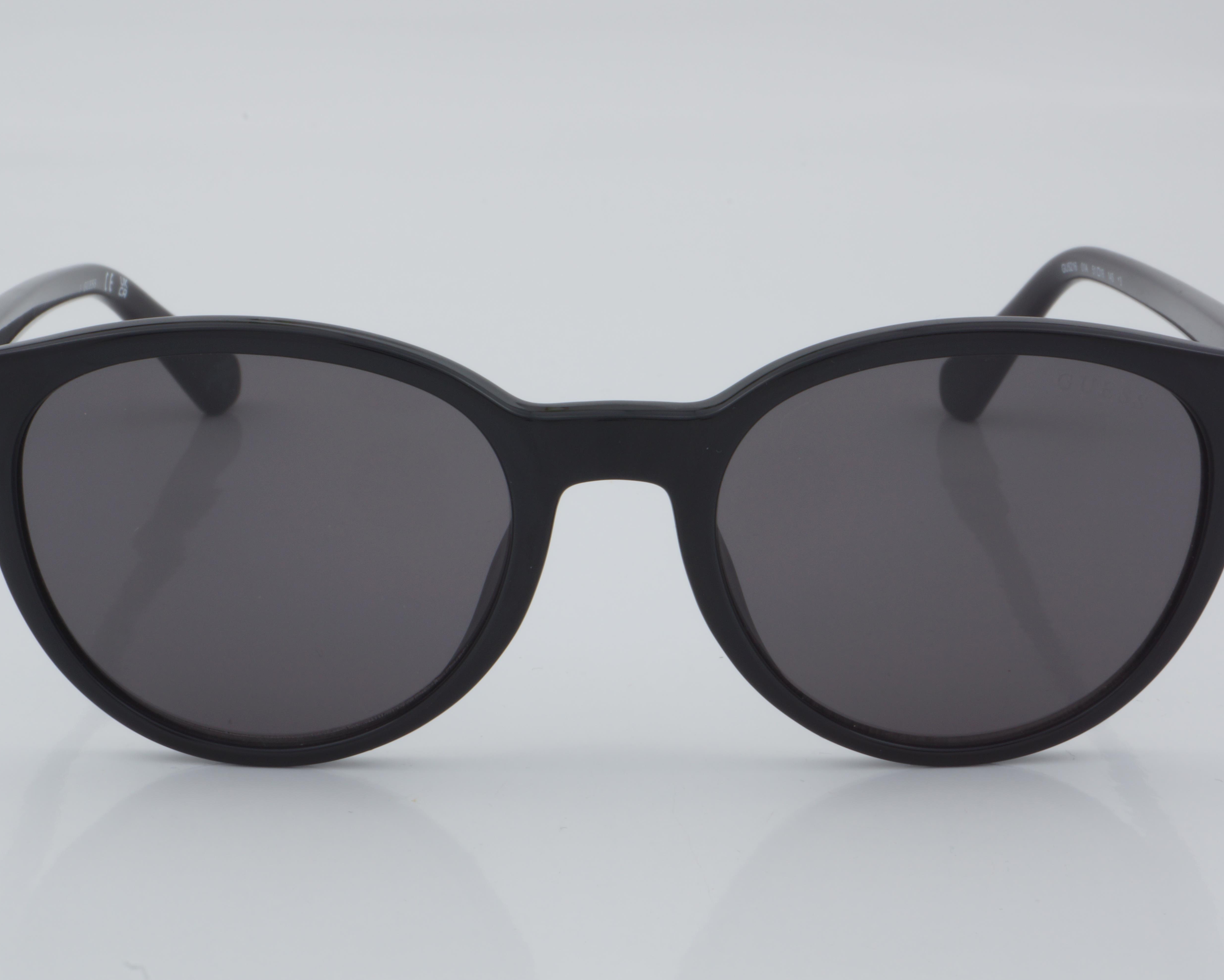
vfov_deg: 16.4
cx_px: 603
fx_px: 3390
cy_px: 493
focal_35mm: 94
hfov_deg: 20.5
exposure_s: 1/4
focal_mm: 55
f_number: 32
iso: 100
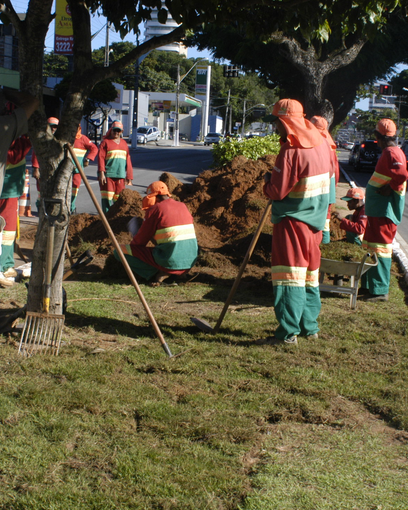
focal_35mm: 60
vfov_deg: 31.5
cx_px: 223
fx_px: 906
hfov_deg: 25.4
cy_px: 255
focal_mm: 28
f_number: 11
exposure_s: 1/125
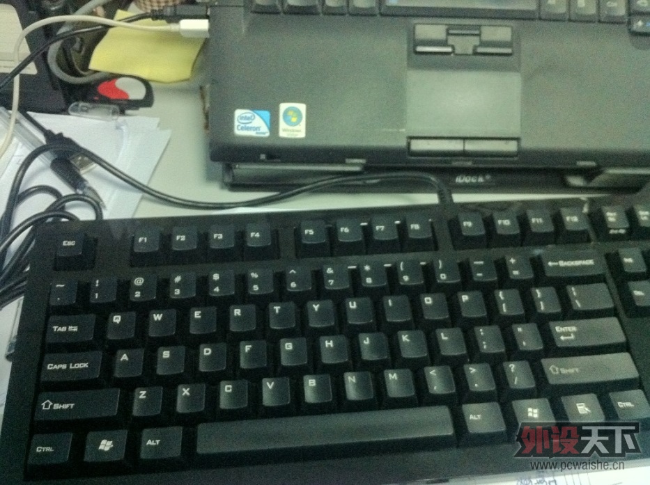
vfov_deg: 40.6
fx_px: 656
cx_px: 325
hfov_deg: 52.7
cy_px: 242
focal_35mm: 35
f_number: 2.8
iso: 1000
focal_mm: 3.85
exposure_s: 1/17
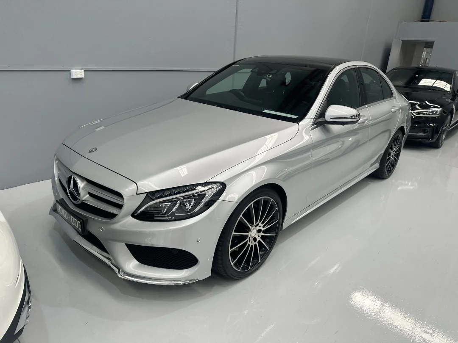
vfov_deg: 56.8
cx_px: 229
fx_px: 318
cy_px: 172
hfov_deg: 71.6
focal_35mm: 24
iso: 64
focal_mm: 6.86
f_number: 1.78
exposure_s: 1/144
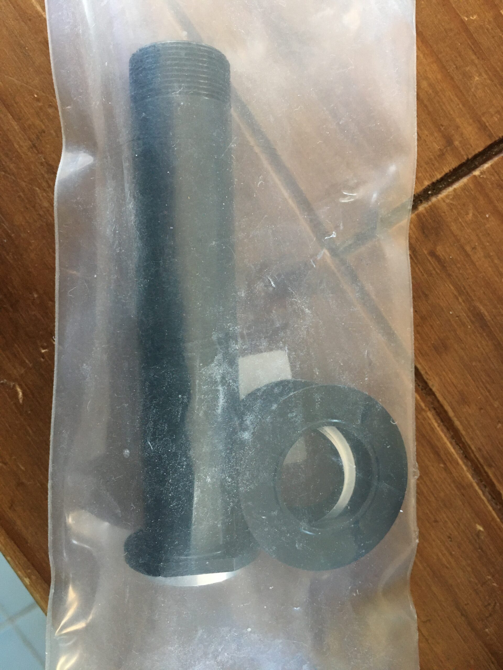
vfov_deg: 61.7
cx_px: 252
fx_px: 562
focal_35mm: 29
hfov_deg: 48.2
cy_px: 335
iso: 200
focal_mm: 4.15
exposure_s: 1/33
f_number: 2.2
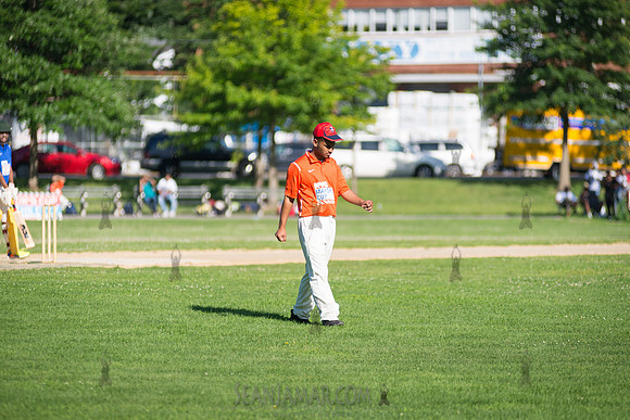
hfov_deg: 10.3
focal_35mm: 200
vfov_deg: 6.9
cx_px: 315
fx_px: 3501
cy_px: 210
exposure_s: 1/2500
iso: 200
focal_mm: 200
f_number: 2.8
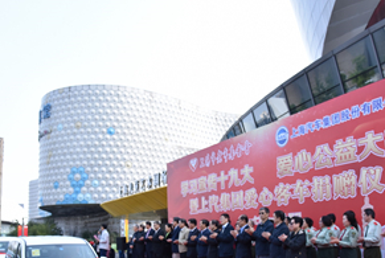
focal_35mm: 40
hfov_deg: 48.4
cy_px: 194
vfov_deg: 32.9
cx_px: 182
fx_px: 428
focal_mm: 24
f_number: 5.6
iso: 450
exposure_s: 1/500
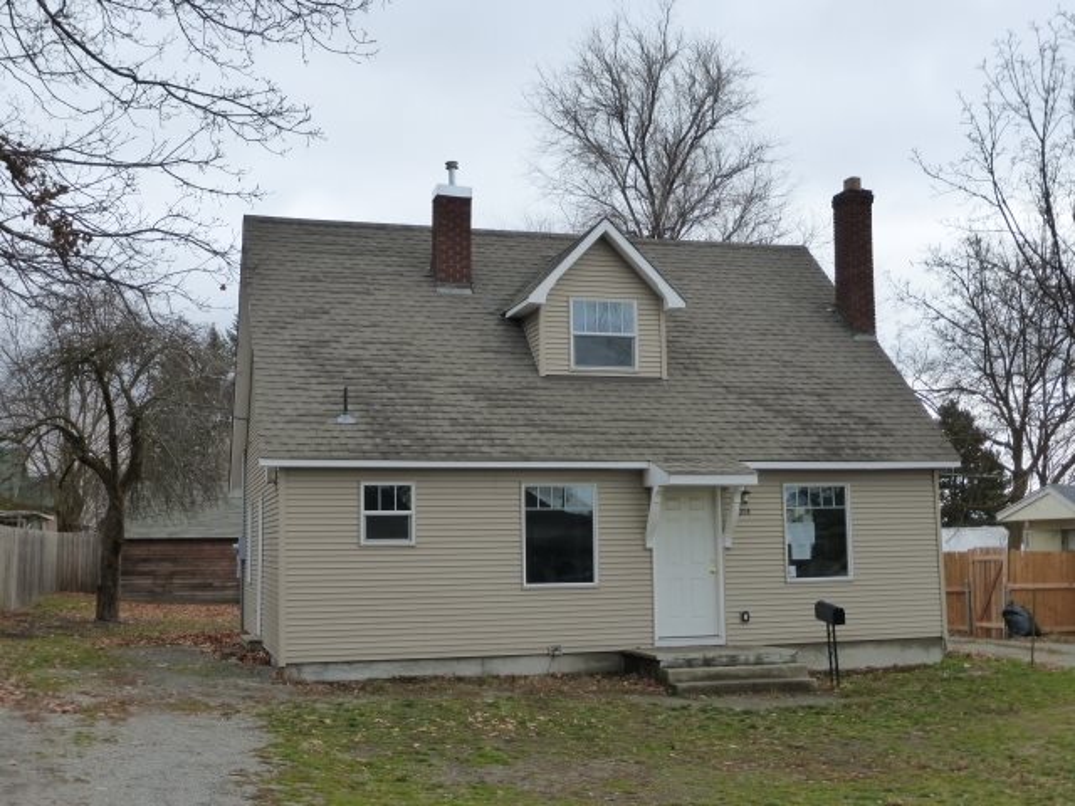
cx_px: 538
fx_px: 1242
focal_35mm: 40
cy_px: 403
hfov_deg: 46.8
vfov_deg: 36.0
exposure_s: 1/320
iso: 200
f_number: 3.9
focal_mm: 6.9
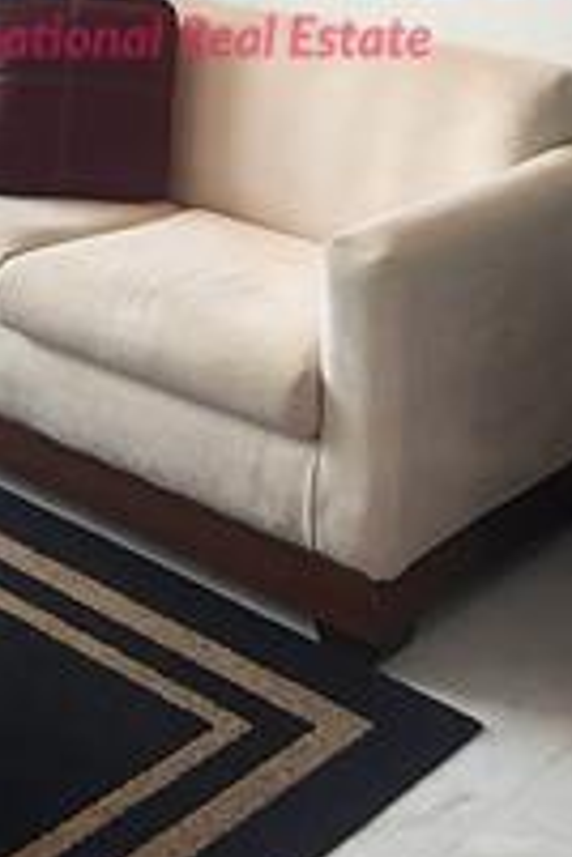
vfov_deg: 25.4
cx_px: 128
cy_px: -243
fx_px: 1644
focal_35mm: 69
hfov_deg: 19.6
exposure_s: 1/120
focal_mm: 2.2
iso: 50
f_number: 2.2
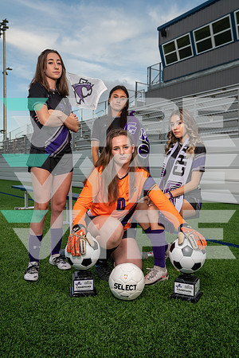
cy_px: 179
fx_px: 319
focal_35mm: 32
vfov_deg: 58.7
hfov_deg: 41.1
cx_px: 120
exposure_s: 1/400
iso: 320
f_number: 5
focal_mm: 32
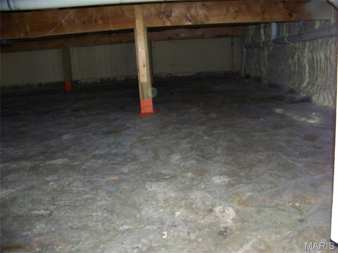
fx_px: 352
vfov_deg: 39.7
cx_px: 169
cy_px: 126
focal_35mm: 36
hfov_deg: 51.4
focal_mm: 5.85
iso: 200
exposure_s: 1/30
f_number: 2.8
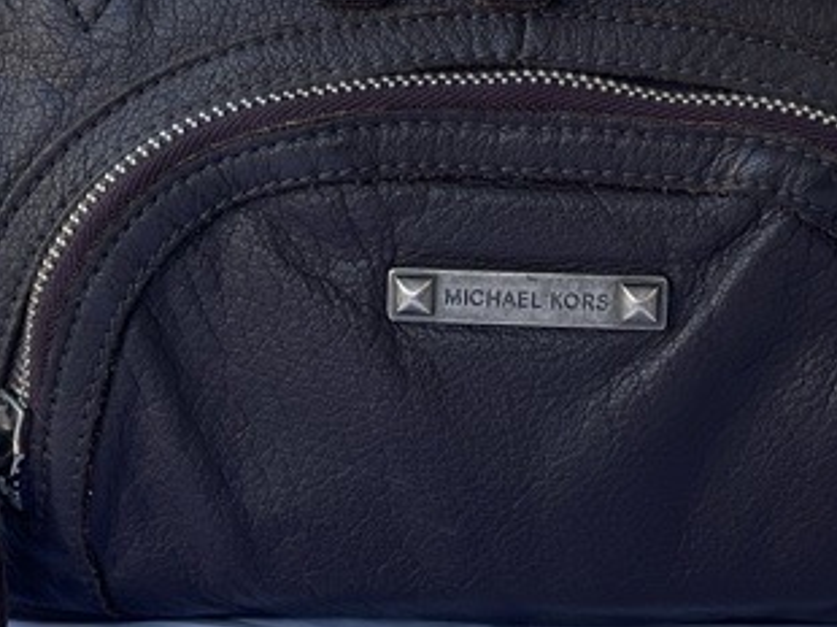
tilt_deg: -6.4
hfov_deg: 23.1
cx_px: 613
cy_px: 95
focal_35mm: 84
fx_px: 2030
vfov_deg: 17.4
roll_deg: -2.5
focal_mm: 5.1
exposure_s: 1/561
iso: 50
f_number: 1.6
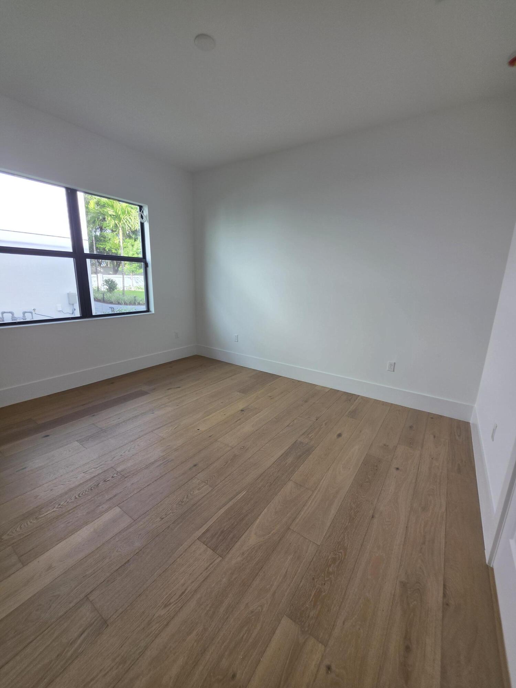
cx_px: 258
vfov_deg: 106.2
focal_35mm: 13
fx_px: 258
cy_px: 344
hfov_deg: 89.9
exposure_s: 1/120
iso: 32
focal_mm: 2.2
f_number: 1.9
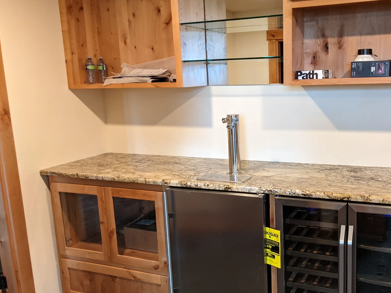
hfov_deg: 50.5
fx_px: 407
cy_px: 160
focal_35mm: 36
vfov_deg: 39.6
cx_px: 257
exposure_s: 1/23.8
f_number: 1.73
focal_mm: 4.38
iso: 188
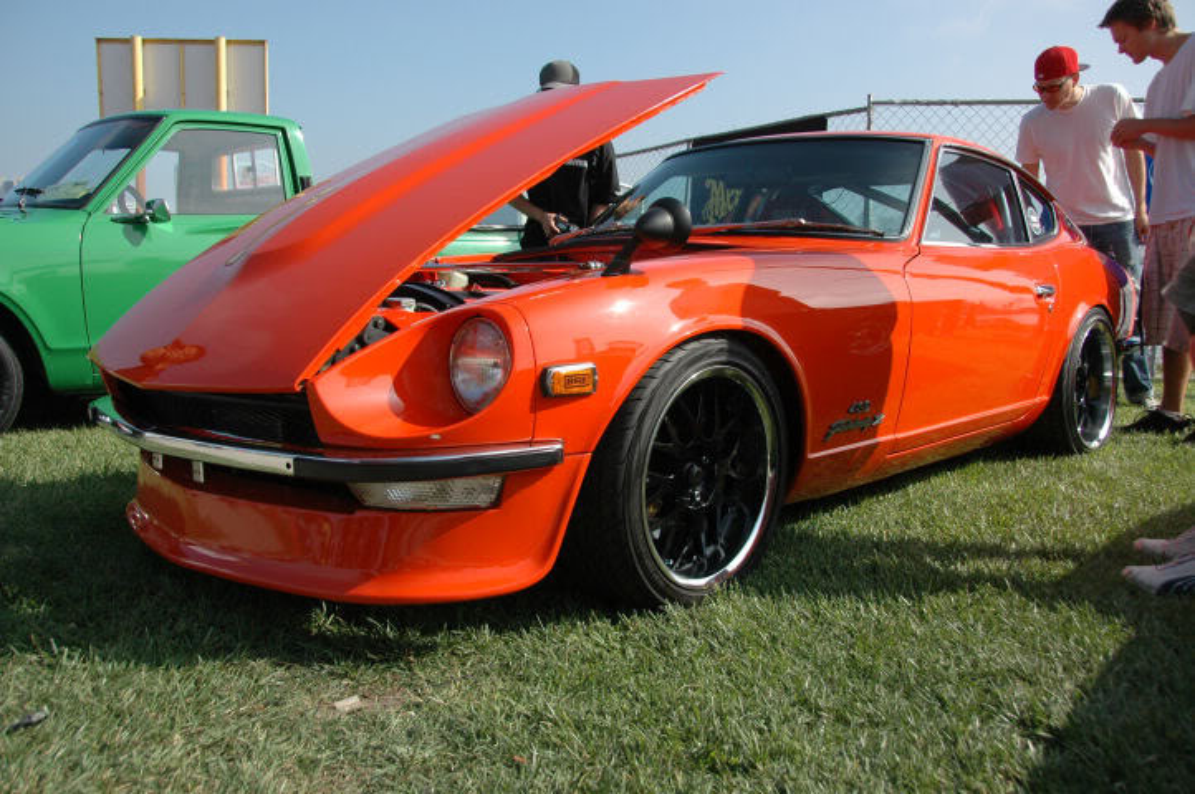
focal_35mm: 30
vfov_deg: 43.5
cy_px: 397
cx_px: 598
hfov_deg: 62.0
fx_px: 995
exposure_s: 1/1250
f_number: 4.5
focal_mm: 20
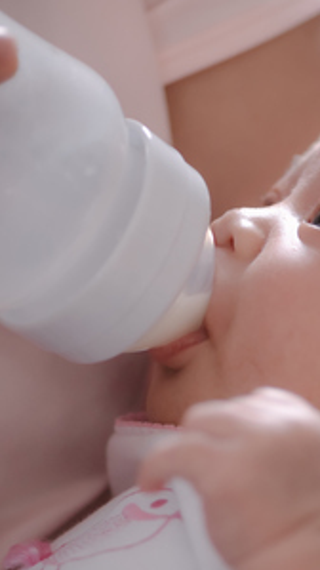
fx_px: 4016
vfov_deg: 8.1
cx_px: 415
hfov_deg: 4.5
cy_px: 354
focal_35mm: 266
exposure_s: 1/160
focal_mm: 105
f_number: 3.2
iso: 200
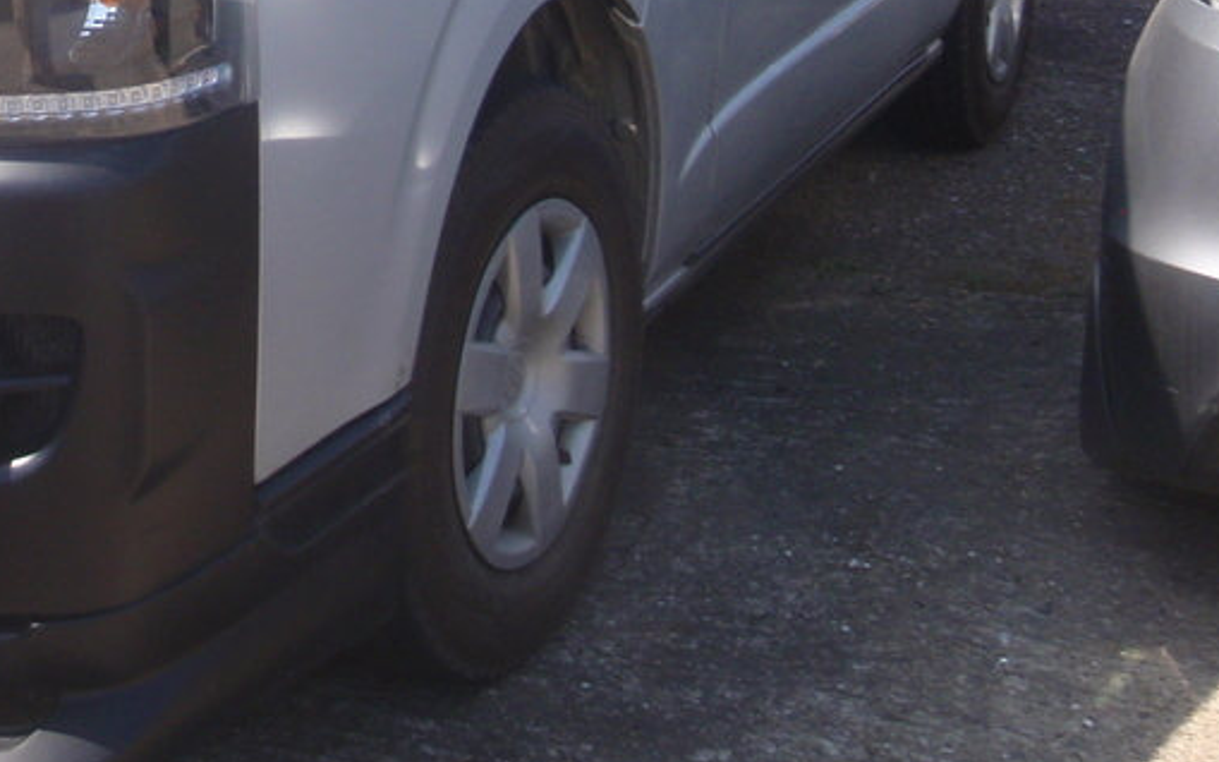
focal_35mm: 70
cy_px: -103
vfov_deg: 17.9
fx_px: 2325
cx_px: -86
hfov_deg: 27.2
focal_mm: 5
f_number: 5
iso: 64
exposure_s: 1/160
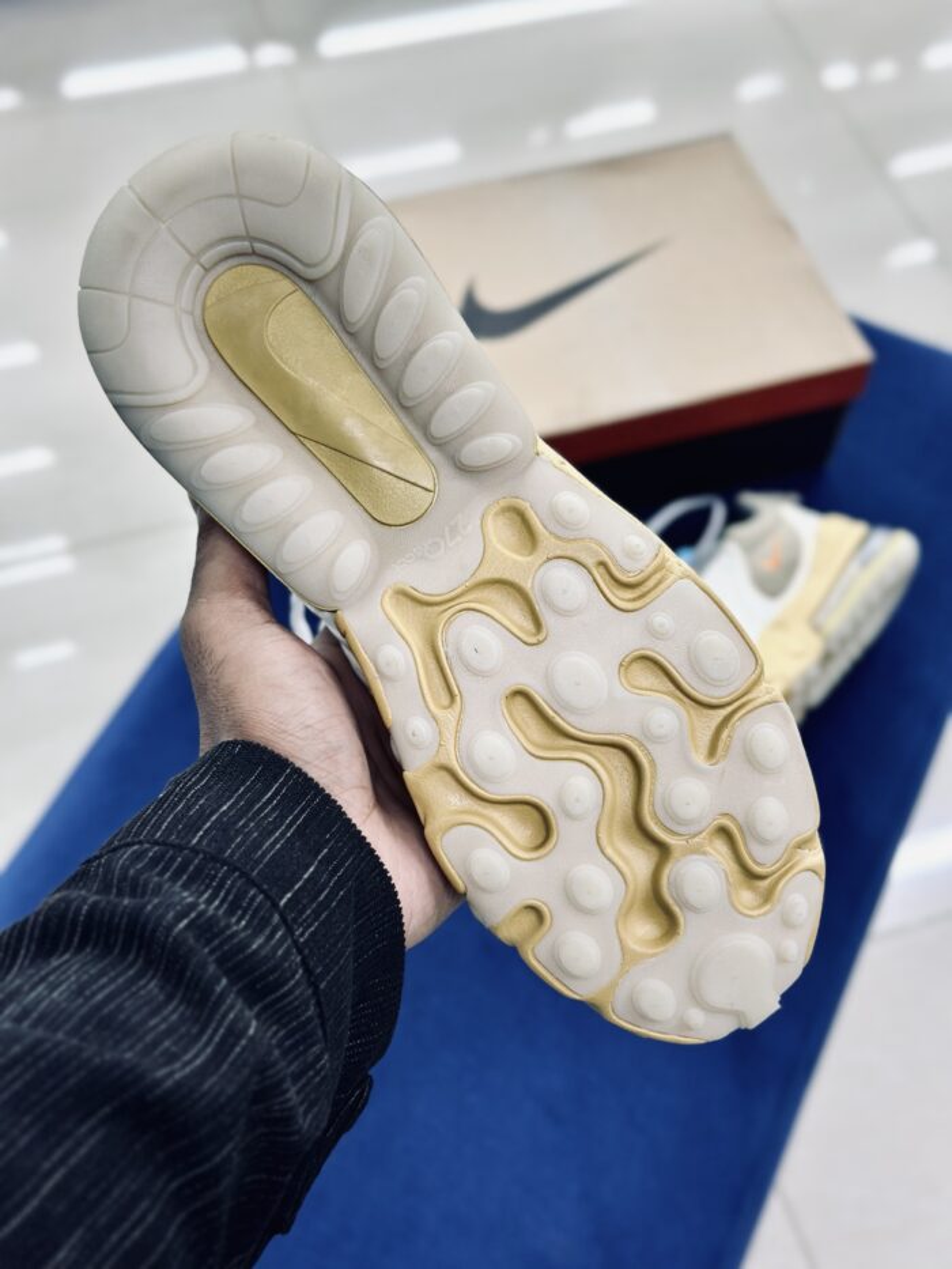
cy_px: 634
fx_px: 1760
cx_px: 476
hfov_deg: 30.3
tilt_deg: -55.5
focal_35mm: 48
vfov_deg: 39.7
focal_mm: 6.86
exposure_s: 1/100
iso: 80
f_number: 1.78
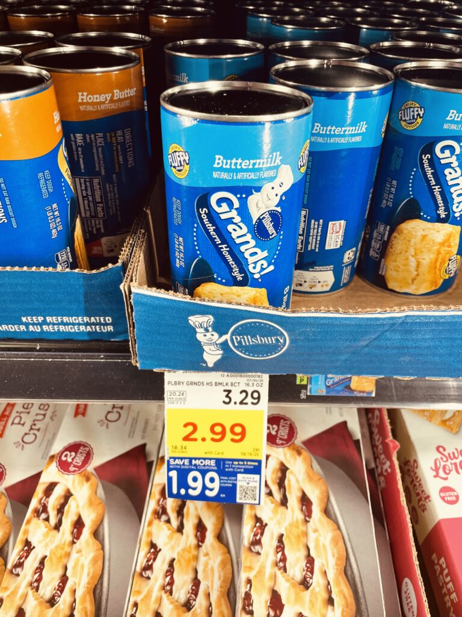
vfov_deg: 67.3
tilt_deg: -36.0
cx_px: 231
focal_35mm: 26
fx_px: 463
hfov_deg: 53.1
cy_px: 308
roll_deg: -1.0
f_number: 1.6
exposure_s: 1/66
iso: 80
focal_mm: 4.2
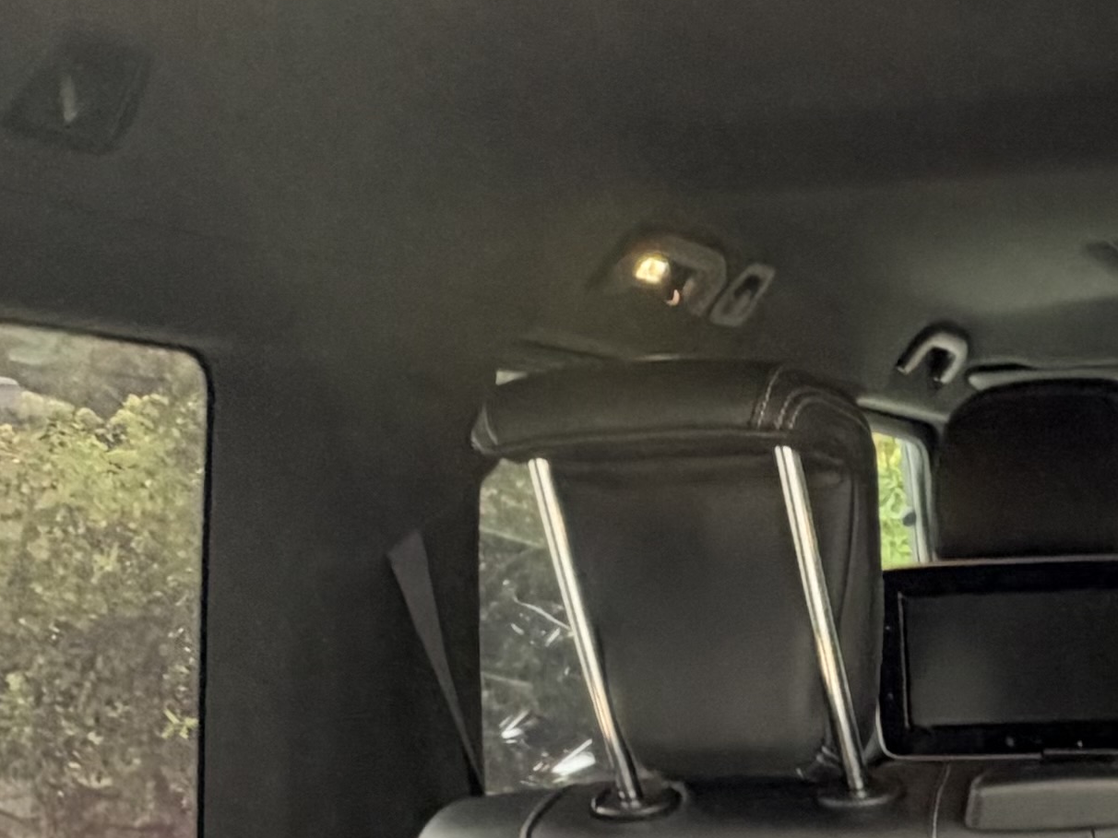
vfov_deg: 20.2
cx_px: 1289
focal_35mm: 66
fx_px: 2132
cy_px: 1120
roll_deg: +1.8
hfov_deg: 26.6
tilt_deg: -13.3
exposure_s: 1/60
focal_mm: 2.22
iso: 320
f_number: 2.2
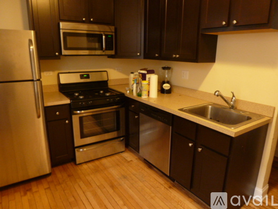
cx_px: 139
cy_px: 104
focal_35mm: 24
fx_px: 193
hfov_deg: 71.6
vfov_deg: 56.8
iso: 400
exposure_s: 1/4
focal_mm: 4.3
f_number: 3.3
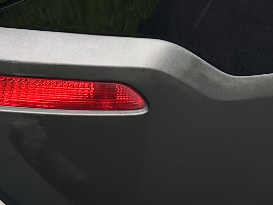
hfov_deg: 11.1
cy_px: -139
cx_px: 208
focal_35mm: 177
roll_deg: +0.4
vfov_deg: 8.1
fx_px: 1396
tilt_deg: -15.5
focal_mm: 5.96
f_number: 1.6
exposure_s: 1/188
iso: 40
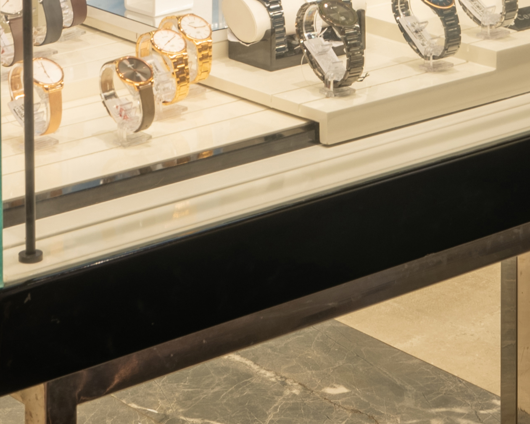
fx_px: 2181
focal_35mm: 139
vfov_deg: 10.4
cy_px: -364
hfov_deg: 13.8
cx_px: 396
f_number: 13
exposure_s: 1/6
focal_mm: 31
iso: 100
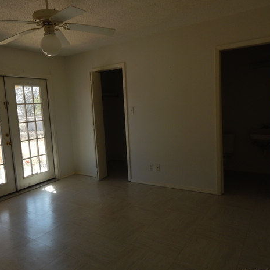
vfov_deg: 57.3
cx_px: 99
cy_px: 138
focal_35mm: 28
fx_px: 247
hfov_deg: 56.5
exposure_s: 1/160
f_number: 3
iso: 125
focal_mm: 4
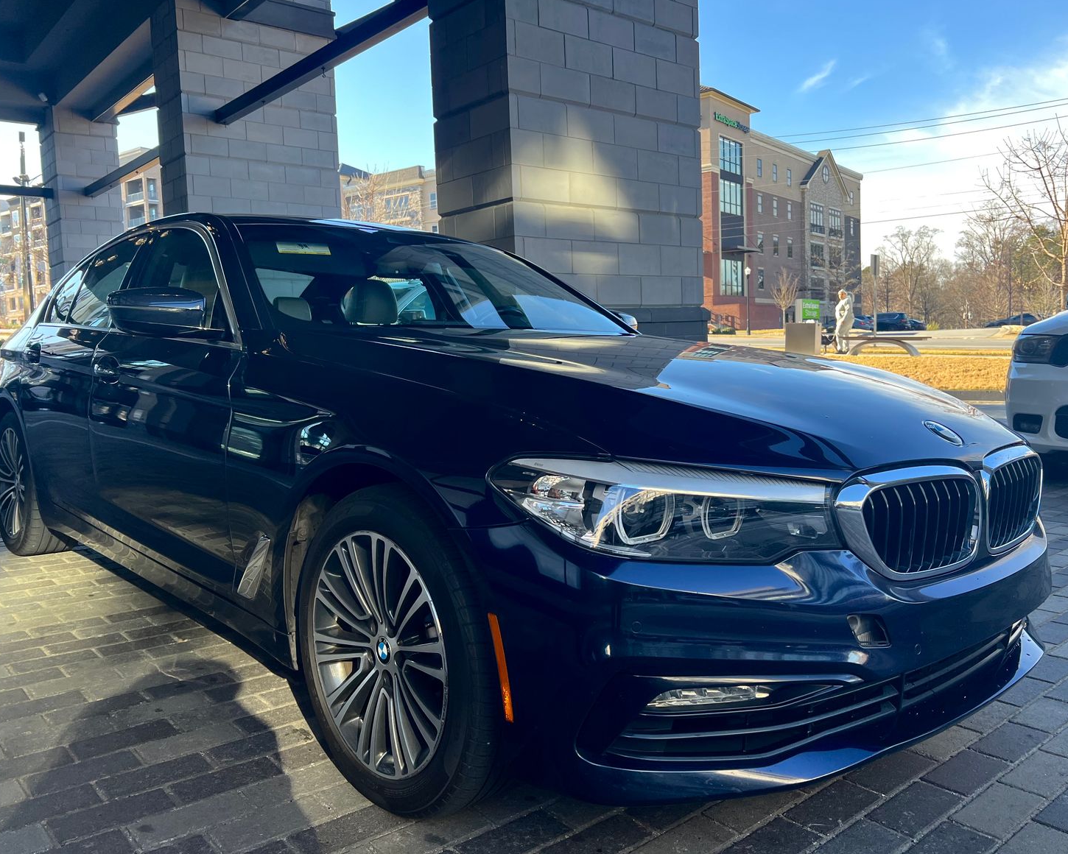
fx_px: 885
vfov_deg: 51.5
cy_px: 413
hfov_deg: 62.2
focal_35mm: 28
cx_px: 544
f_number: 1.5
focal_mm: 5.7
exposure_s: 1/344
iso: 50
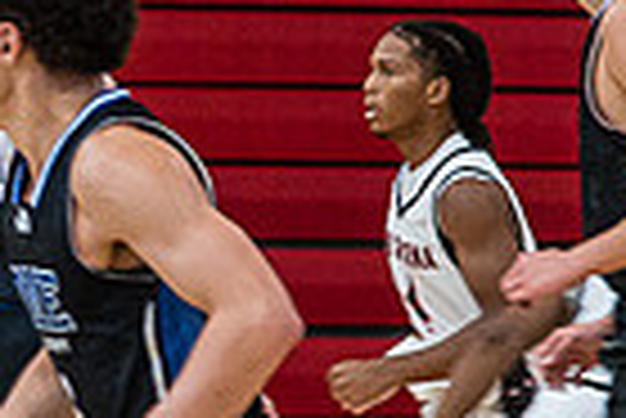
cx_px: -320
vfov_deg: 2.8
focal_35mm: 499
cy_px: 31
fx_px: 8686
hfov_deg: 4.1
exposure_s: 1/320
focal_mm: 120
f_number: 4
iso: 5000
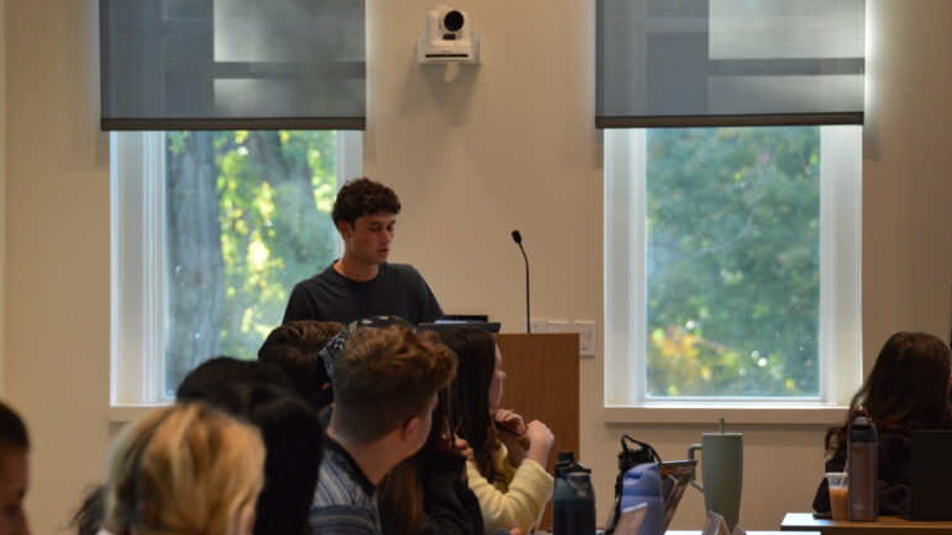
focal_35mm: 229
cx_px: 475
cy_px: 310
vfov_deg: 5.3
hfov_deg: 9.4
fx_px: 5768
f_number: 6.3
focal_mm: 145
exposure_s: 1/200
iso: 1600
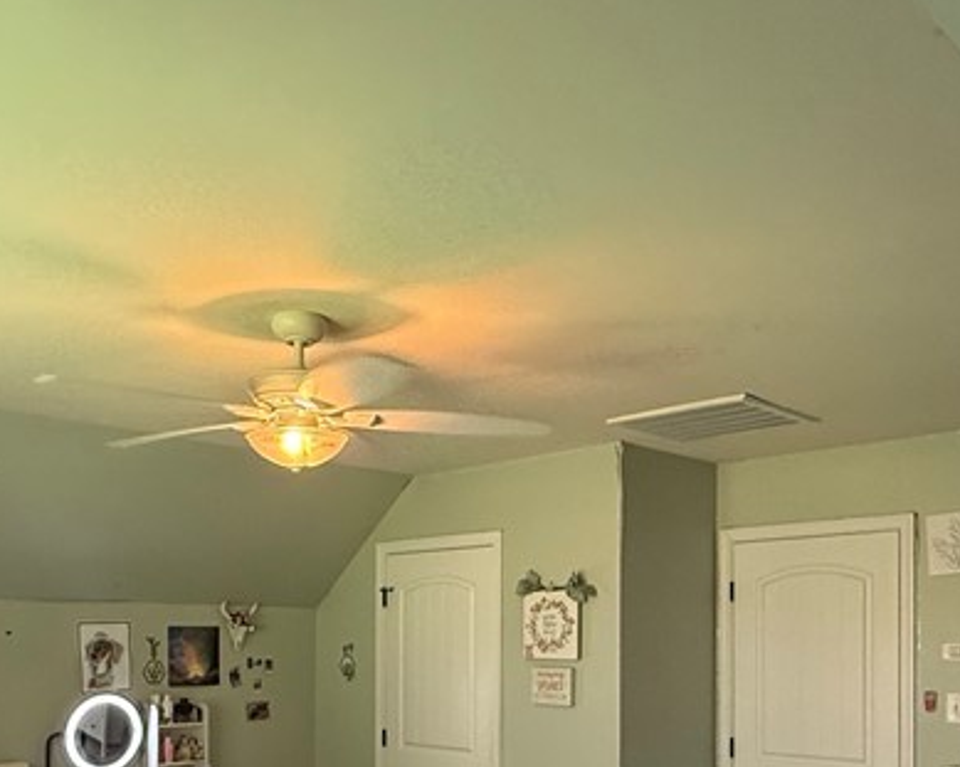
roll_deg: -0.5
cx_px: 420
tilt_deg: -0.2
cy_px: 651
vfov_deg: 39.0
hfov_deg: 50.2
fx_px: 1023
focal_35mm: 36
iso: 500
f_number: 2.2
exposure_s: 1/120
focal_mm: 2.22
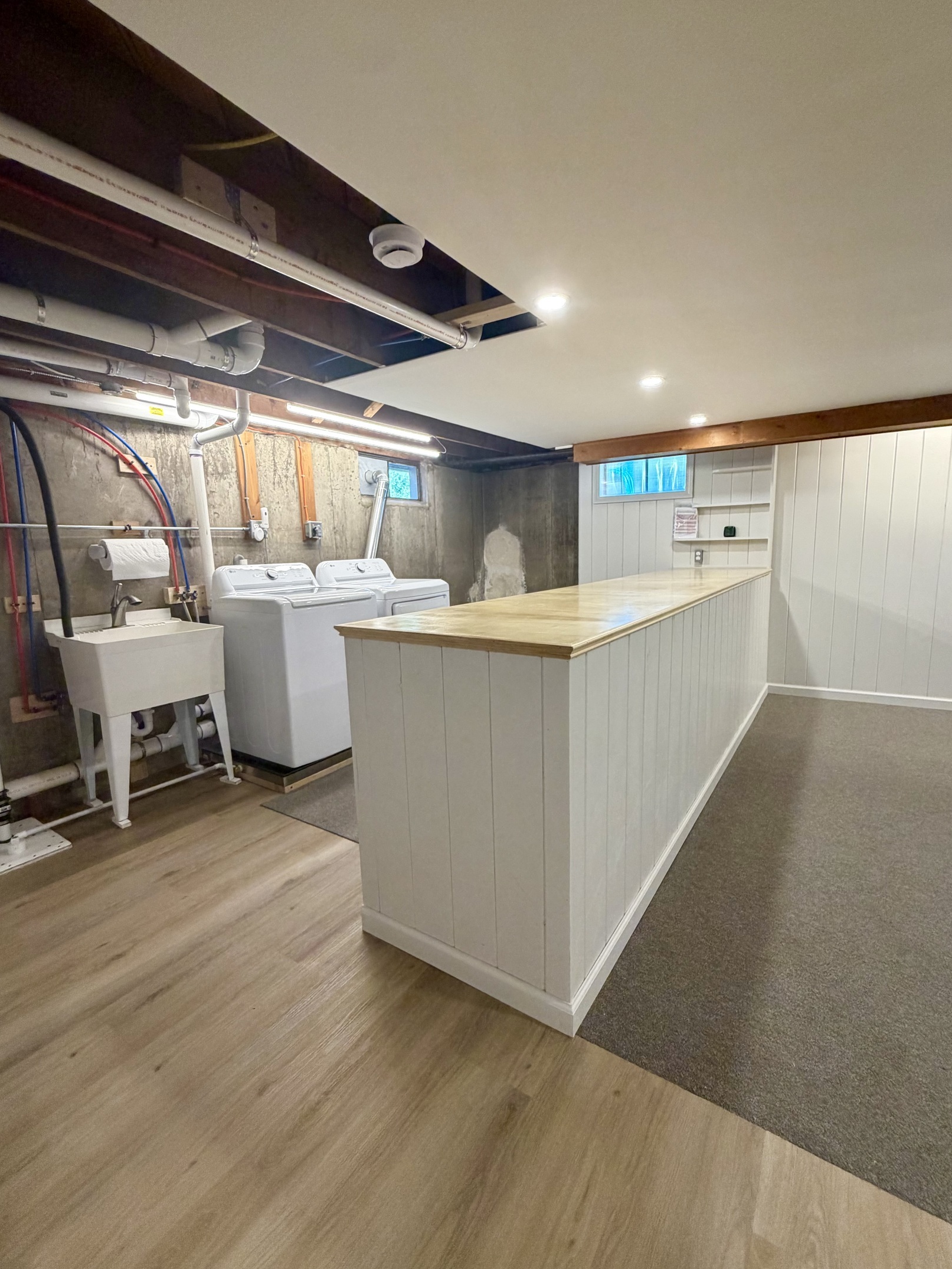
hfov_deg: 81.7
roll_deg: +1.1
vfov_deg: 98.2
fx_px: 550
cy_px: 633
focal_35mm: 15
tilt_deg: -8.4
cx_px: 500
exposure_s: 1/60
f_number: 2.2
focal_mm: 2.22
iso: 200
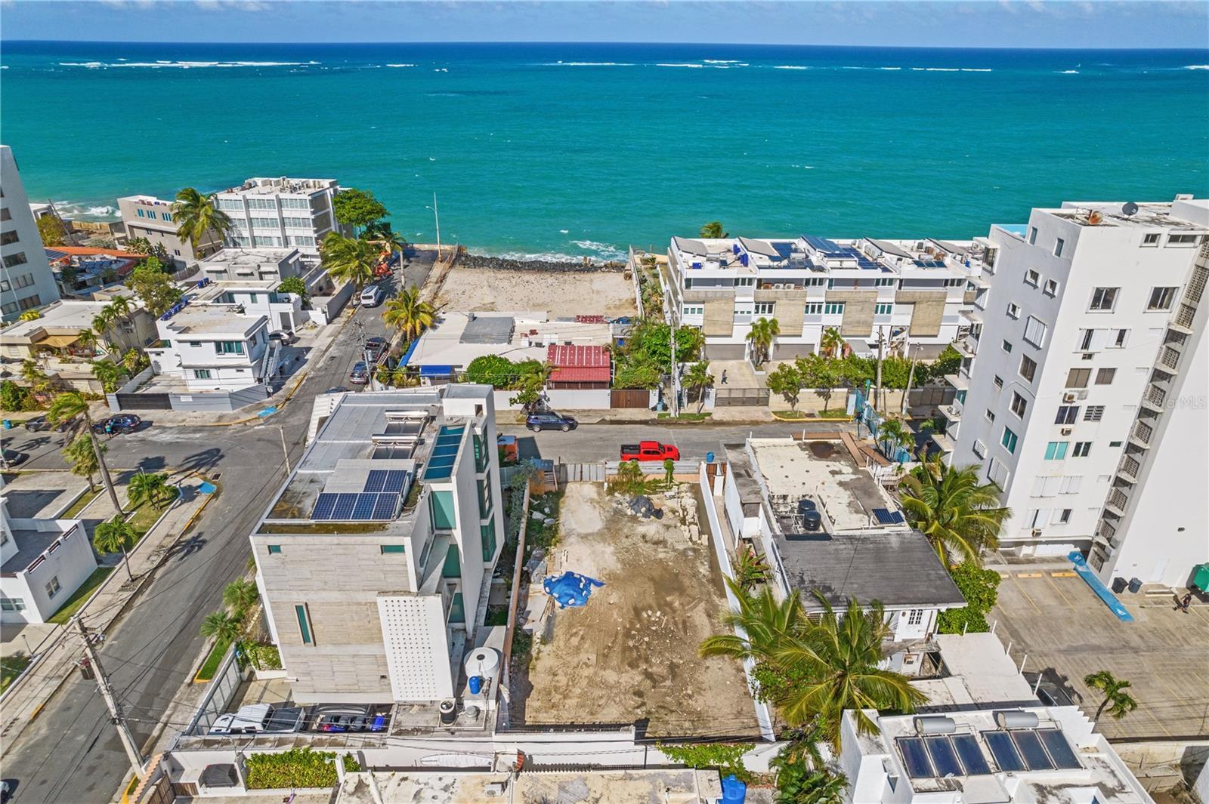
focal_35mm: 22
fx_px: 738
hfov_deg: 78.6
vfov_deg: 57.2
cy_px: 402
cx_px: 604
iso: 100
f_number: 2.8
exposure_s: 1/500
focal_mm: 8.38
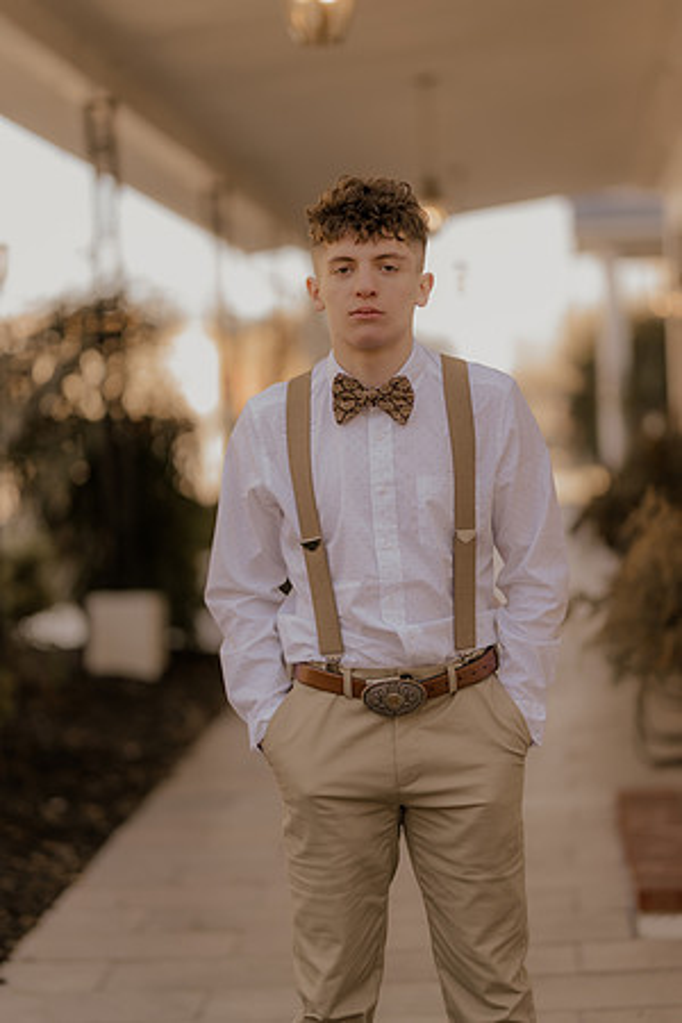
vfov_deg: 23.9
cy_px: 512
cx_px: 341
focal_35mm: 85
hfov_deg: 16.1
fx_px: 2415
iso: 200
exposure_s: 1/1000
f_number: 1.4
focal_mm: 85
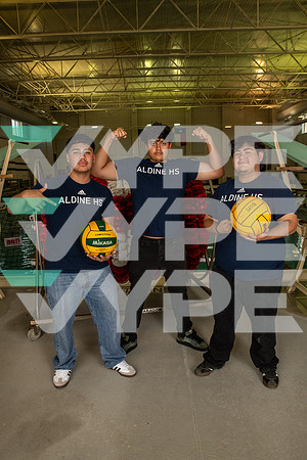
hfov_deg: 49.6
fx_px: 333
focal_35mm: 26
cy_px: 230
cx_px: 154
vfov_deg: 69.4
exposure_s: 1/250
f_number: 7.1
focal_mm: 26
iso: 500
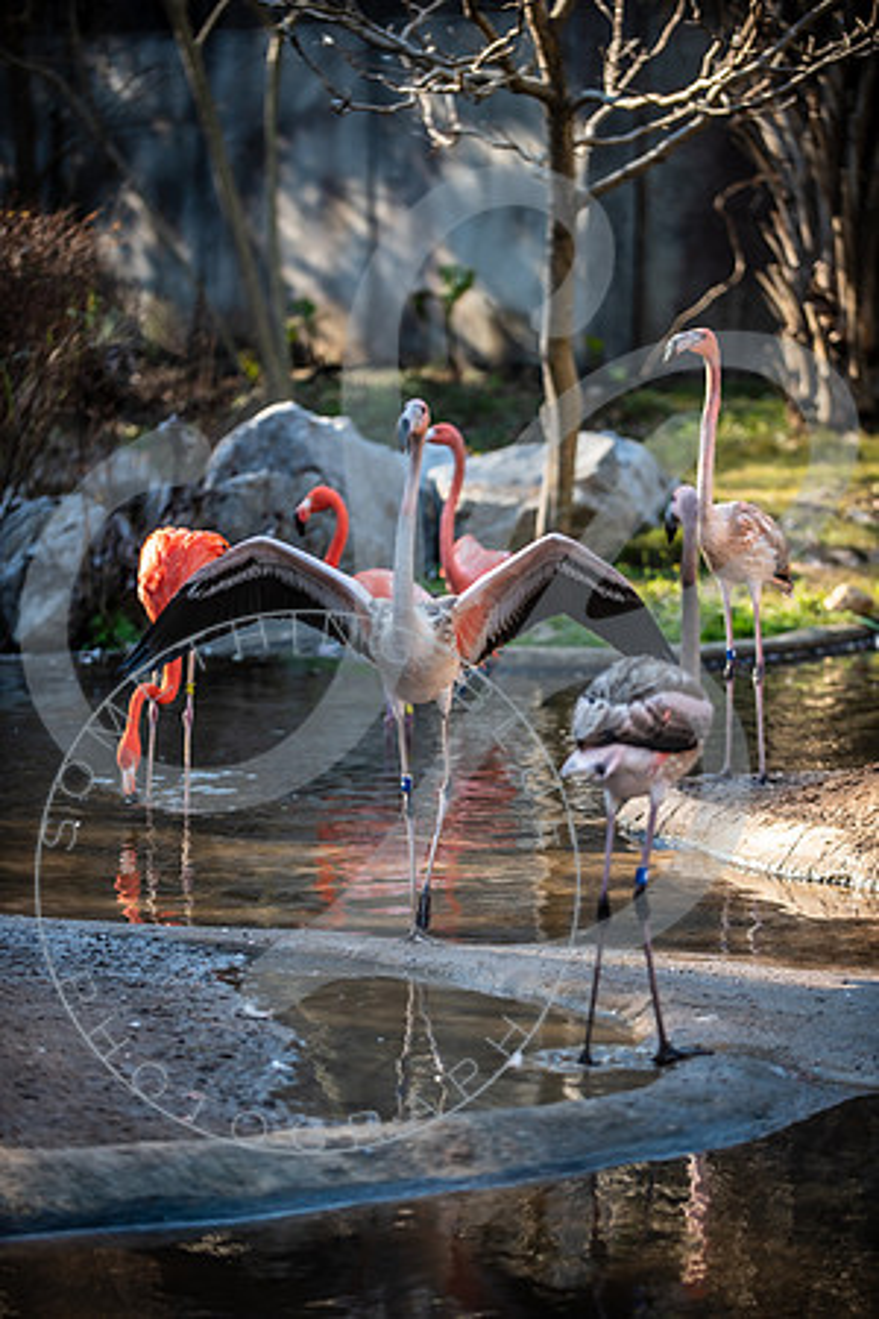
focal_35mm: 116
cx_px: 440
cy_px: 660
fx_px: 4248
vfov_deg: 17.6
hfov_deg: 11.8
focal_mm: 116
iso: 200
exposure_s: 1/400
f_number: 2.8
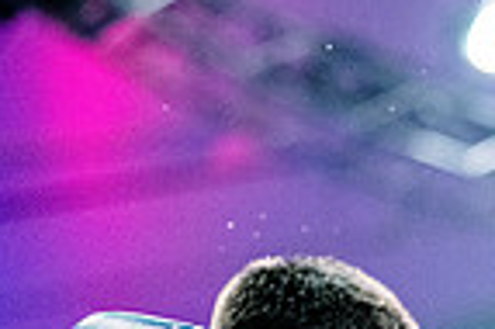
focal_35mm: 203
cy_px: 521
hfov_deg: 9.9
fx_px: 2788
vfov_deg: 6.6
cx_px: 668
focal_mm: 50
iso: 6400
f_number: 1.4
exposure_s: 1/1600
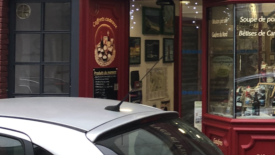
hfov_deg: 21.0
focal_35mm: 90
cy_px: 36
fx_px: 656
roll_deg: +0.7
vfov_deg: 13.4
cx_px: 378
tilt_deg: +1.0
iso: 32
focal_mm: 4
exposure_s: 1/50
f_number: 1.8
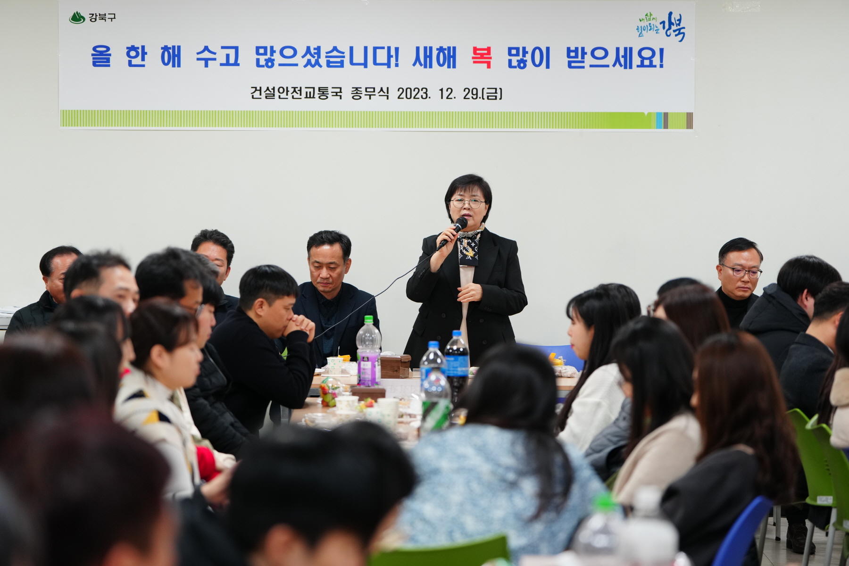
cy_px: 283
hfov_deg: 18.4
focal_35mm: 111
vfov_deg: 12.3
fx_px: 2618
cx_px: 424
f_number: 2.8
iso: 800
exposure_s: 1/160
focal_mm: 111
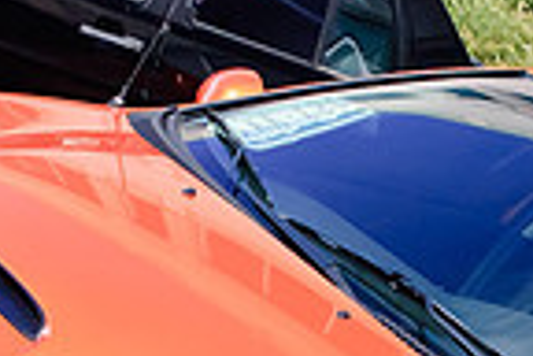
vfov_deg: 9.3
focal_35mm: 145
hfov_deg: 14.1
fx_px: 2147
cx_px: 374
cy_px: 456
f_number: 6.3
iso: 200
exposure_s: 1/160
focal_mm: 24
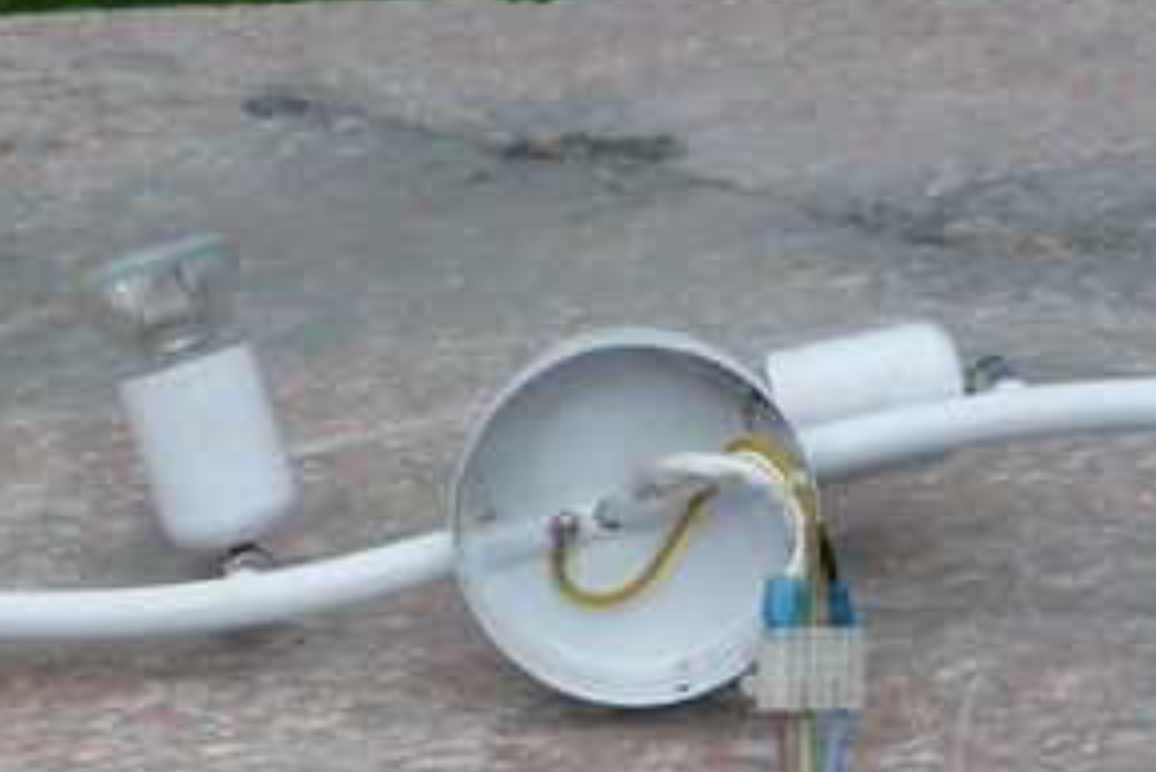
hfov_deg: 18.9
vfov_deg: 11.8
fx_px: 3470
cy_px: 1376
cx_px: 448
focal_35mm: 108
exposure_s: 1/400
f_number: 4
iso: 100
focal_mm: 5.2
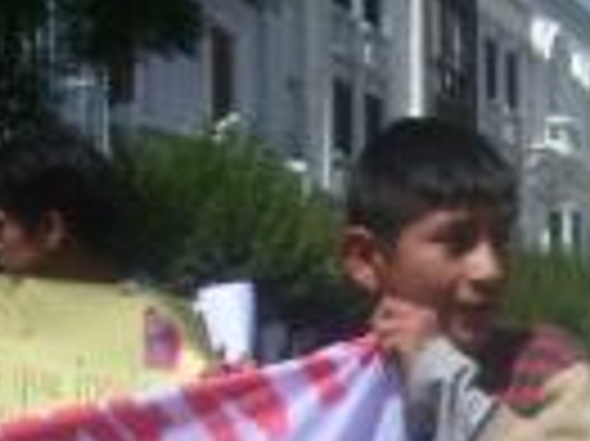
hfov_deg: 15.6
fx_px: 2043
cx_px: 761
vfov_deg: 11.6
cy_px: 747
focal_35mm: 120
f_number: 4.3
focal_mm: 5.8
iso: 80
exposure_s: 1/1000
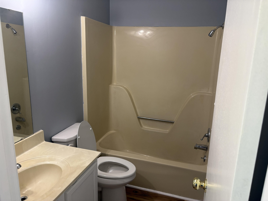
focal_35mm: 26
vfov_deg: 53.1
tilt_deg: -13.6
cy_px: 100
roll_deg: -1.1
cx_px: 134
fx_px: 201
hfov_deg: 67.3
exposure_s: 1/60
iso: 100
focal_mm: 5.96
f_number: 1.6
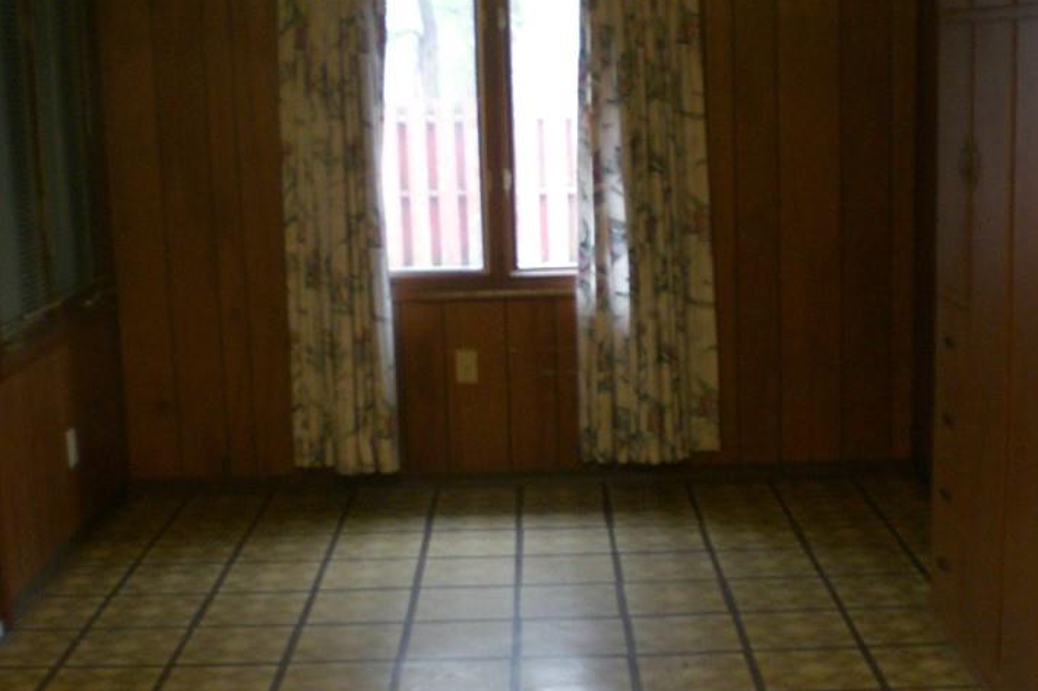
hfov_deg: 35.0
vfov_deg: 23.8
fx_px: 1643
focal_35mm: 57
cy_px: 355
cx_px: 560
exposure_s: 1/10
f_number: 3.1
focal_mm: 6.3
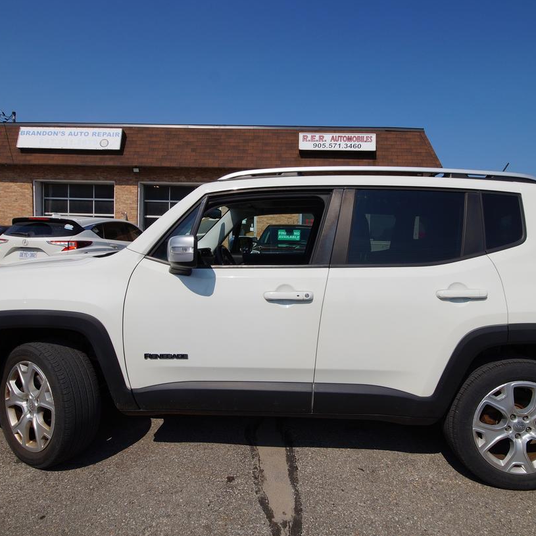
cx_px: 285
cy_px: 268
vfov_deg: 74.8
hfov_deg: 74.7
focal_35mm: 20
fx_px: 350
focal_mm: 10
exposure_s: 1/320
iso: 100
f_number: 10
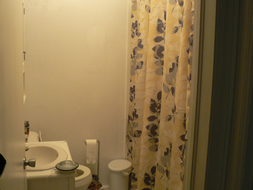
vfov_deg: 36.8
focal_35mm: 39
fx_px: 285
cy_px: 89
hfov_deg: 47.9
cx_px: 121
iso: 200
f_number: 2.8
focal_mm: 6
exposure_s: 1/25
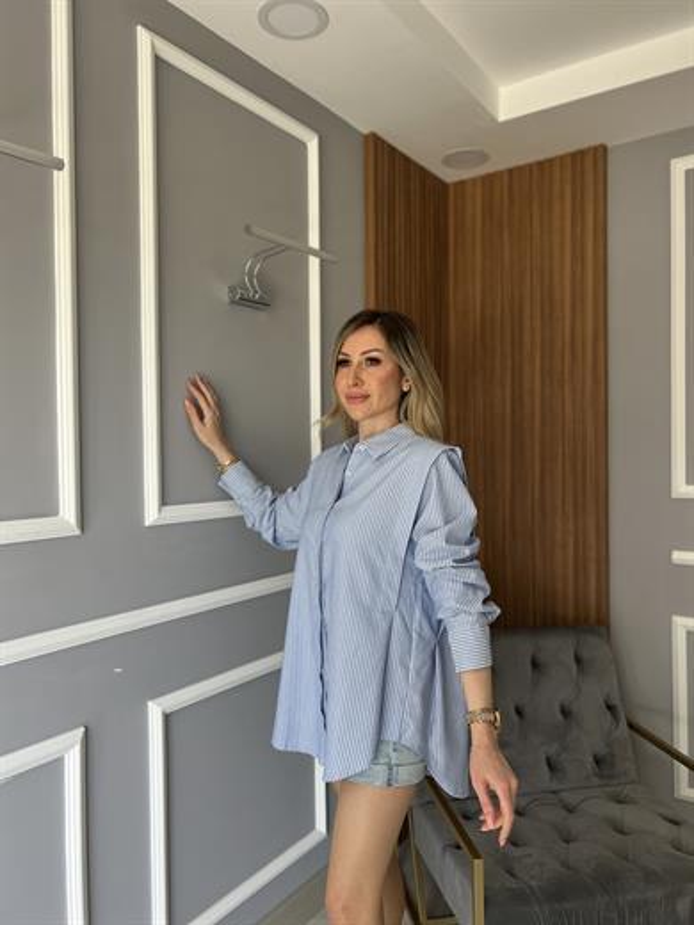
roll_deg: +0.3
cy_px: 462
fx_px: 695
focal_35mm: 26
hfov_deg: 53.1
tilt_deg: -0.6
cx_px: 347
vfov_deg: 67.3
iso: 50
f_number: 1.5
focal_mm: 5.7
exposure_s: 1/121
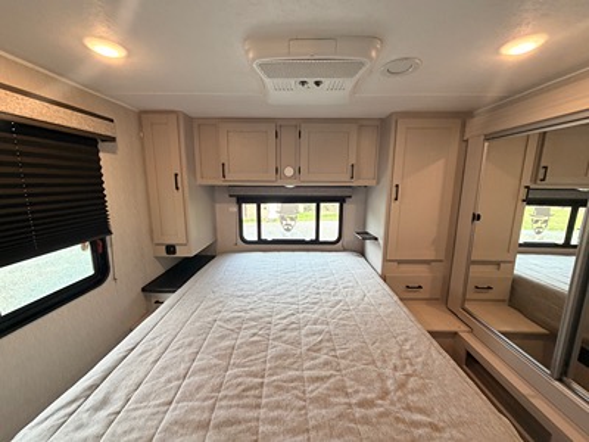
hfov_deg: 102.1
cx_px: 294
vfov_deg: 85.7
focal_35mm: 14
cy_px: 221
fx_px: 238
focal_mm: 2.22
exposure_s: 1/66
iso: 320
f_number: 2.2
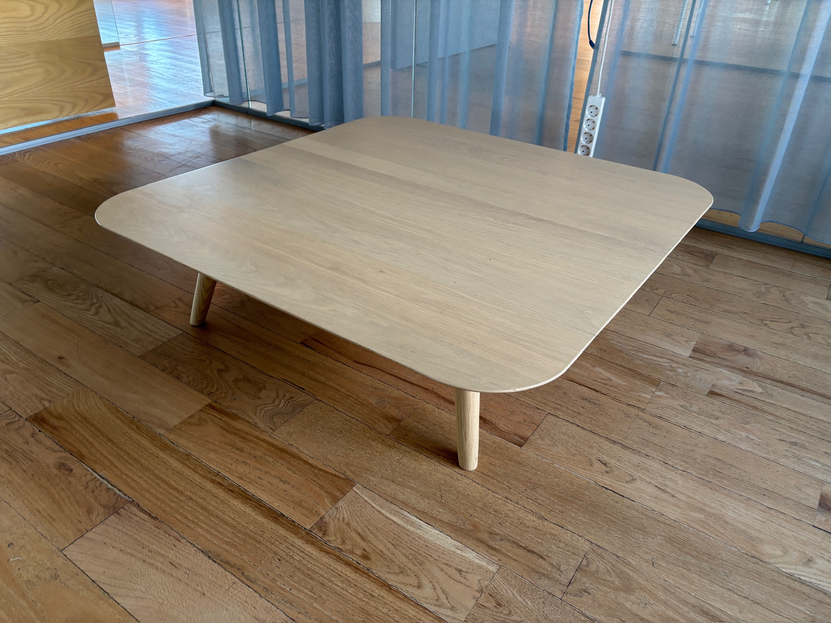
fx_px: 624
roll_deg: -1.2
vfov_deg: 53.1
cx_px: 416
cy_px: 312
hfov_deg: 67.3
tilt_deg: -29.6
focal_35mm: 26
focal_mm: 5.96
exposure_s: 1/50
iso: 125
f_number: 1.6
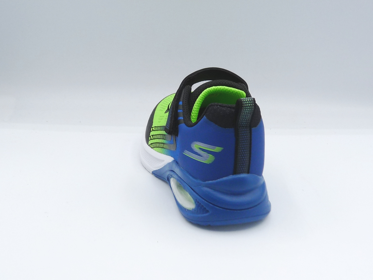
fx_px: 539
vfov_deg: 29.1
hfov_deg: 38.2
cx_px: 186
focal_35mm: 50
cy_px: 140
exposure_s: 1/200
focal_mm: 4.9
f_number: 5
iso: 100
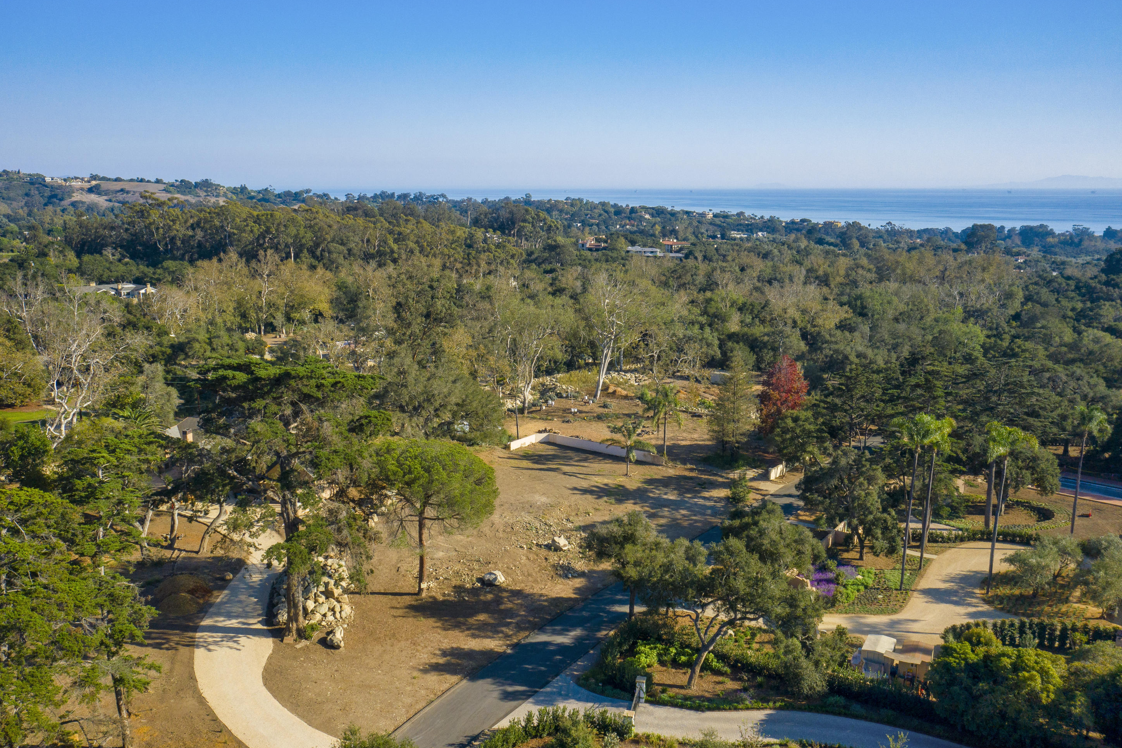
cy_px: 385
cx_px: 566
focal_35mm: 29
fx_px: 904
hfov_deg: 63.7
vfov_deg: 44.9
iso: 100
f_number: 5.6
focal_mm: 10.26
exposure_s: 1/50
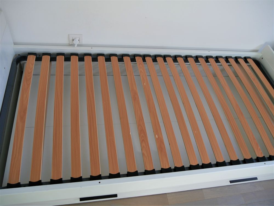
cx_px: 137
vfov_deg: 49.8
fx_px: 222
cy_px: 103
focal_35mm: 28
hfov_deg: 63.4
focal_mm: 14
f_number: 3.5
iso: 200
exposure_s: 1/60
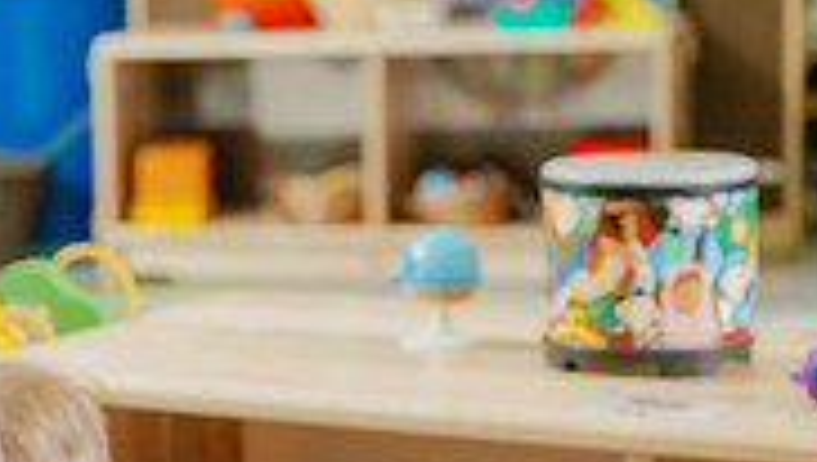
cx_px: -292
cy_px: 325
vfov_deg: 8.7
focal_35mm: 140
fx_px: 3037
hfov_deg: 14.6
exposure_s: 1/200
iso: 640
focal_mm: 42
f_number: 3.5
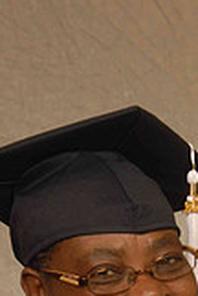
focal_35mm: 218
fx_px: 1791
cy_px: 324
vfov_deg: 9.3
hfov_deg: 6.3
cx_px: 124
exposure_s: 1/125
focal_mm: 52
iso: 200
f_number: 5
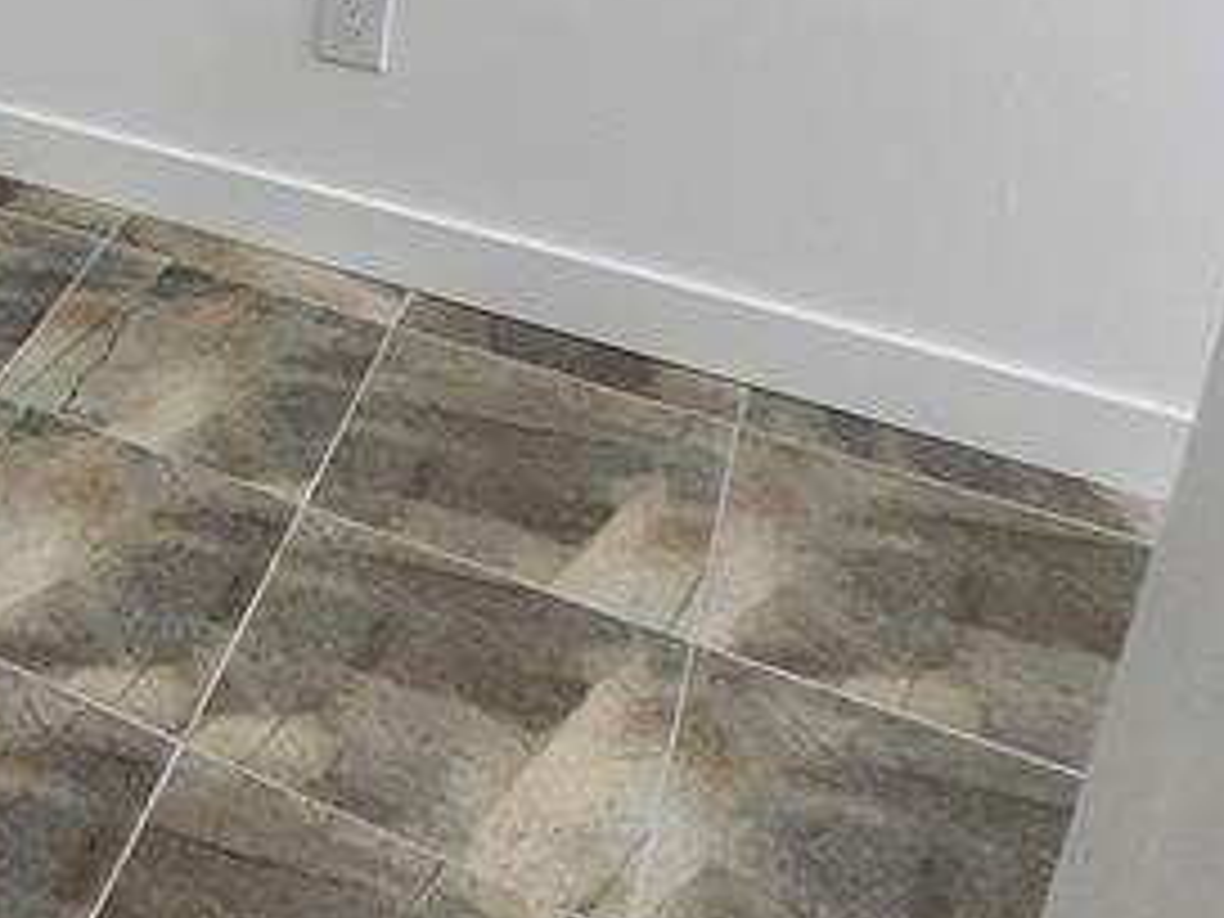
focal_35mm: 49
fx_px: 1733
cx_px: -346
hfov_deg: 30.9
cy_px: -180
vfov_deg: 26.4
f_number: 2.2
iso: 250
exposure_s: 1/60
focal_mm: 1.74
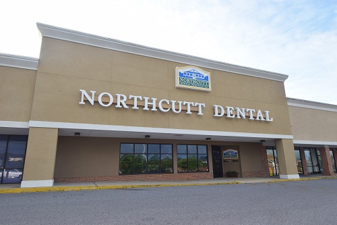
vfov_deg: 59.5
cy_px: 112
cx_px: 168
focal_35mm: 21
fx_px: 197
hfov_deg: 81.2
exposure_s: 1/50
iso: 125
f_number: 11
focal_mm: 14
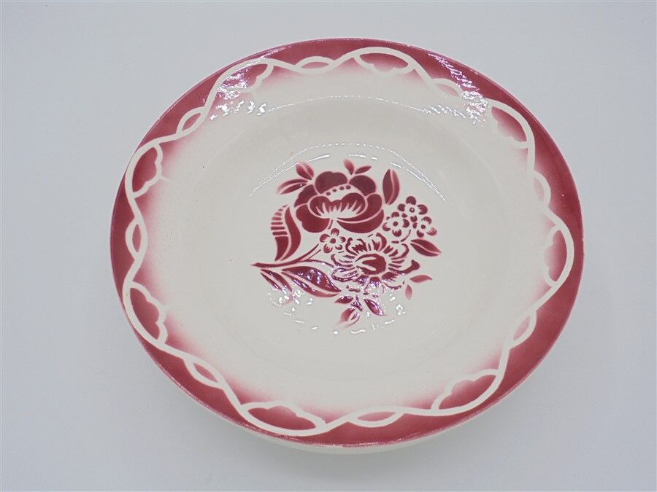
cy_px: 246
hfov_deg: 54.0
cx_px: 328
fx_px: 645
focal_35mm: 34
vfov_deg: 41.8
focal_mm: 6.1
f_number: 4
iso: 100
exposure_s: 1/400
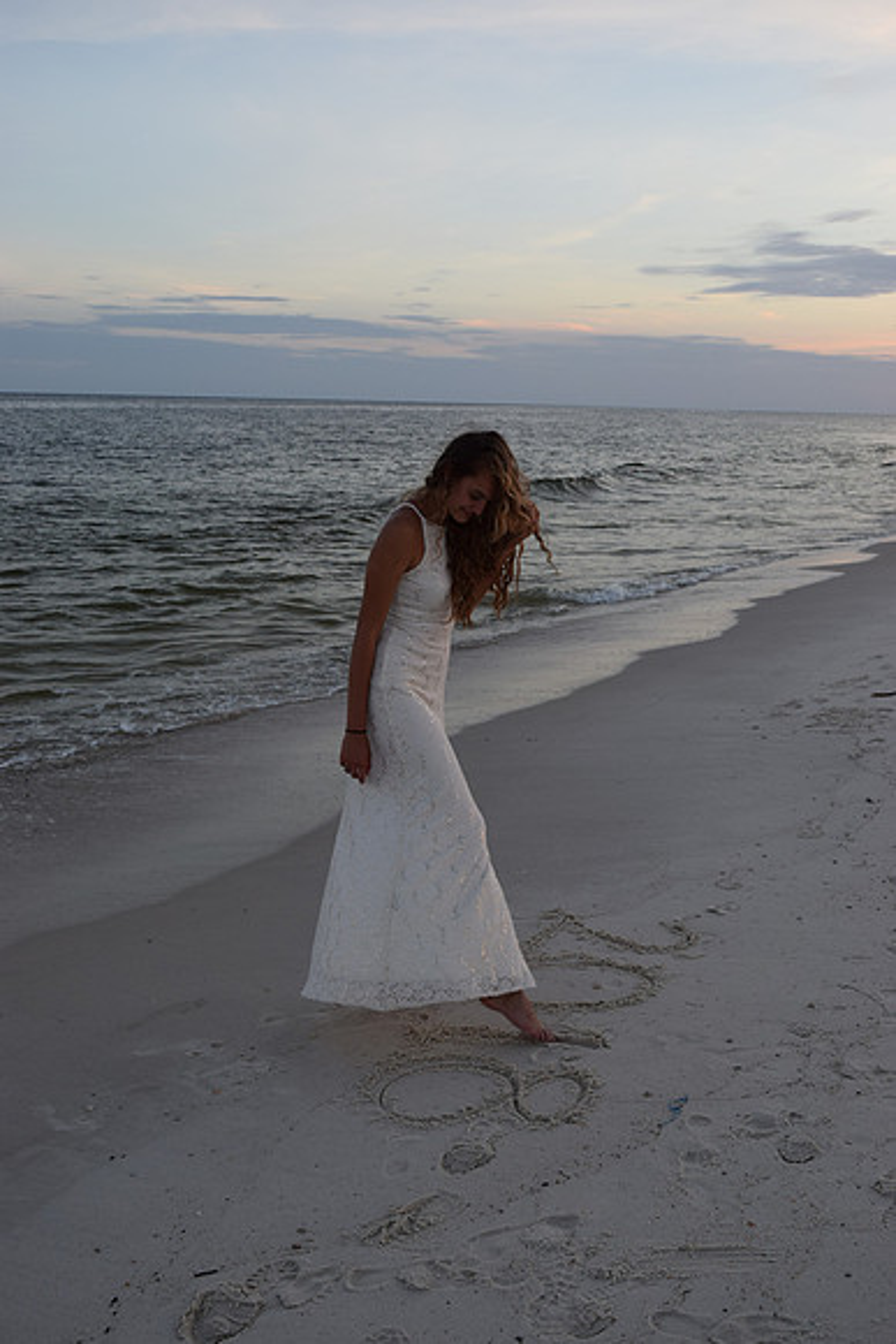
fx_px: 1287
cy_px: 672
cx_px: 448
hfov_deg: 38.4
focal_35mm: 34
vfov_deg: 55.1
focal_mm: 23
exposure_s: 1/125
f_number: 5.6
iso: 400
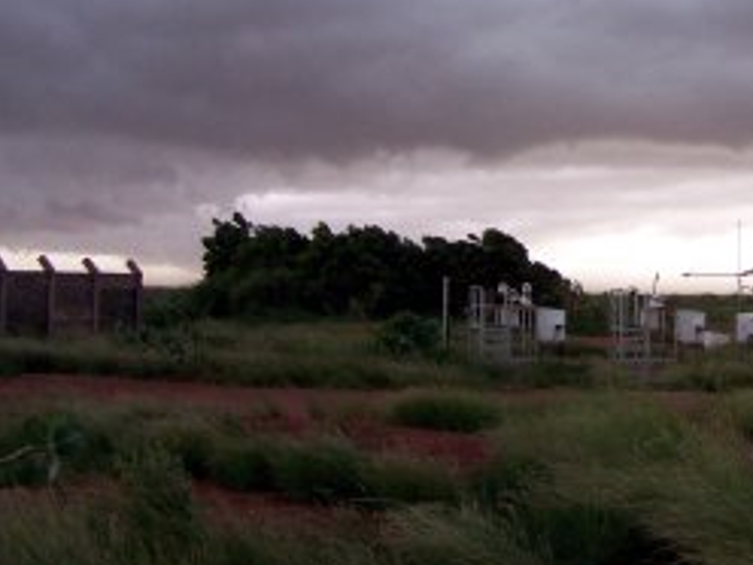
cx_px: 632
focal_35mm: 69
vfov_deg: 21.0
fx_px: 1501
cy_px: 100
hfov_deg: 27.4
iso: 140
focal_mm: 6.3
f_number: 2.8
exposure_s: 1/125
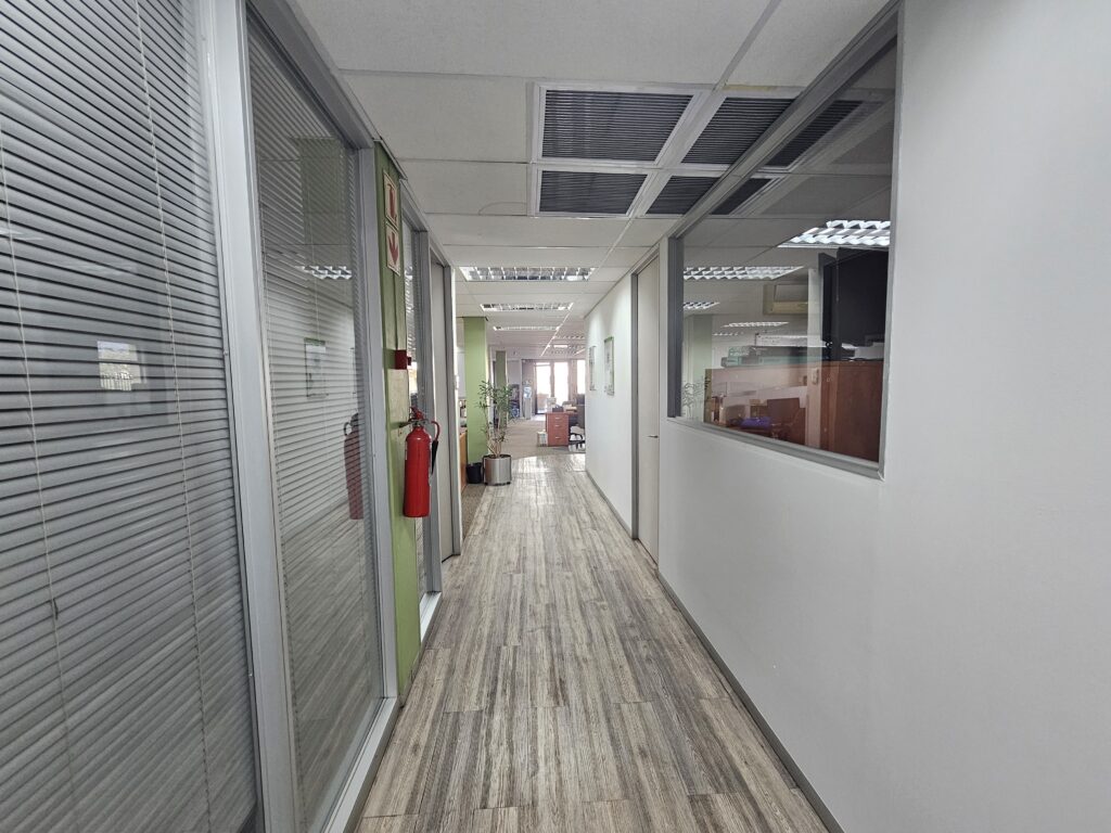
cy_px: 416
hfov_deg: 106.2
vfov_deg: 89.9
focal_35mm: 13
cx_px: 556
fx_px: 417
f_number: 2.2
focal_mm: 2.2
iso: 250
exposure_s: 1/71
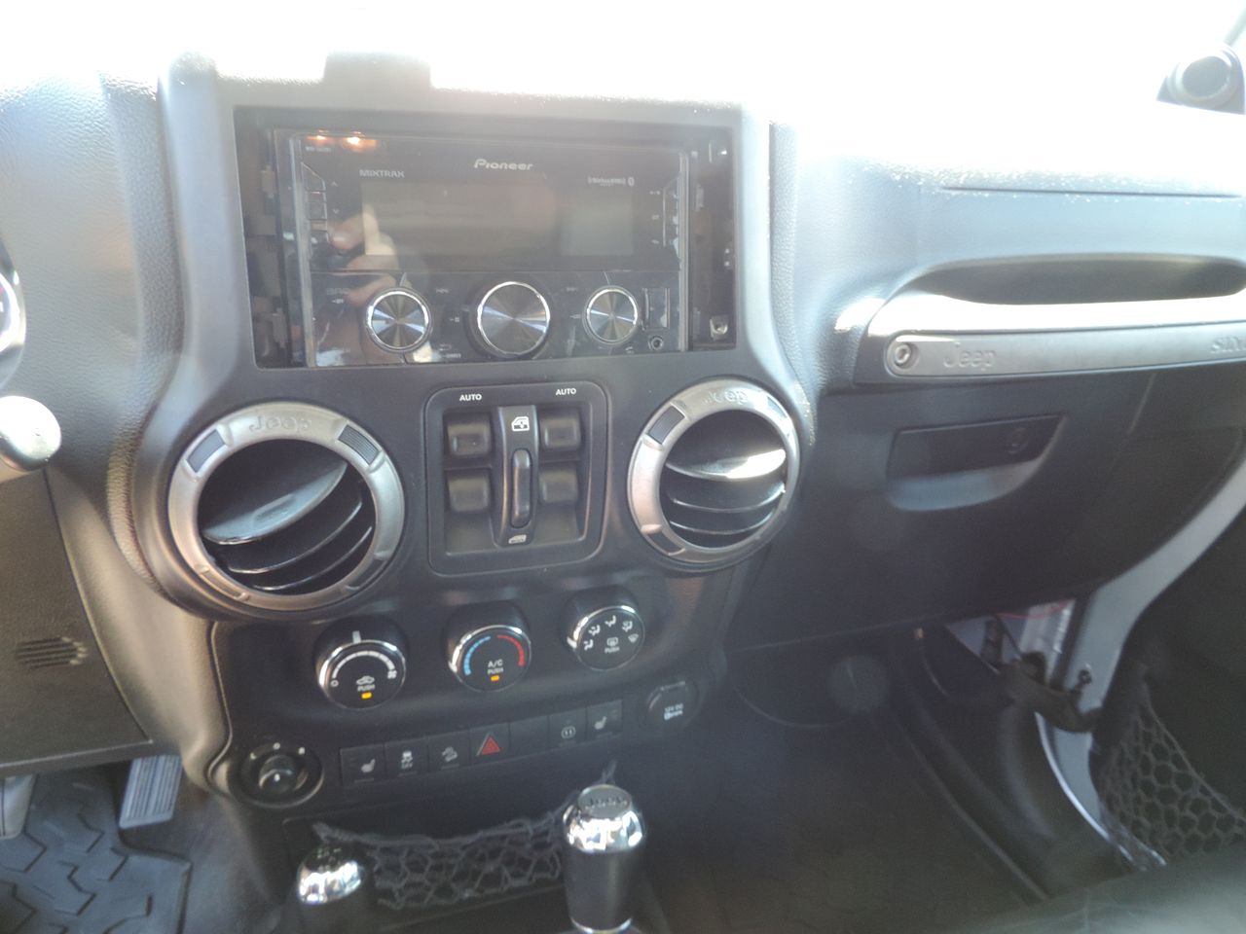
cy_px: 467
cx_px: 623
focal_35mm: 24
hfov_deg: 71.6
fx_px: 864
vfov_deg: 56.8
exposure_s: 1/25
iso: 400
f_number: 3
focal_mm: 4.3
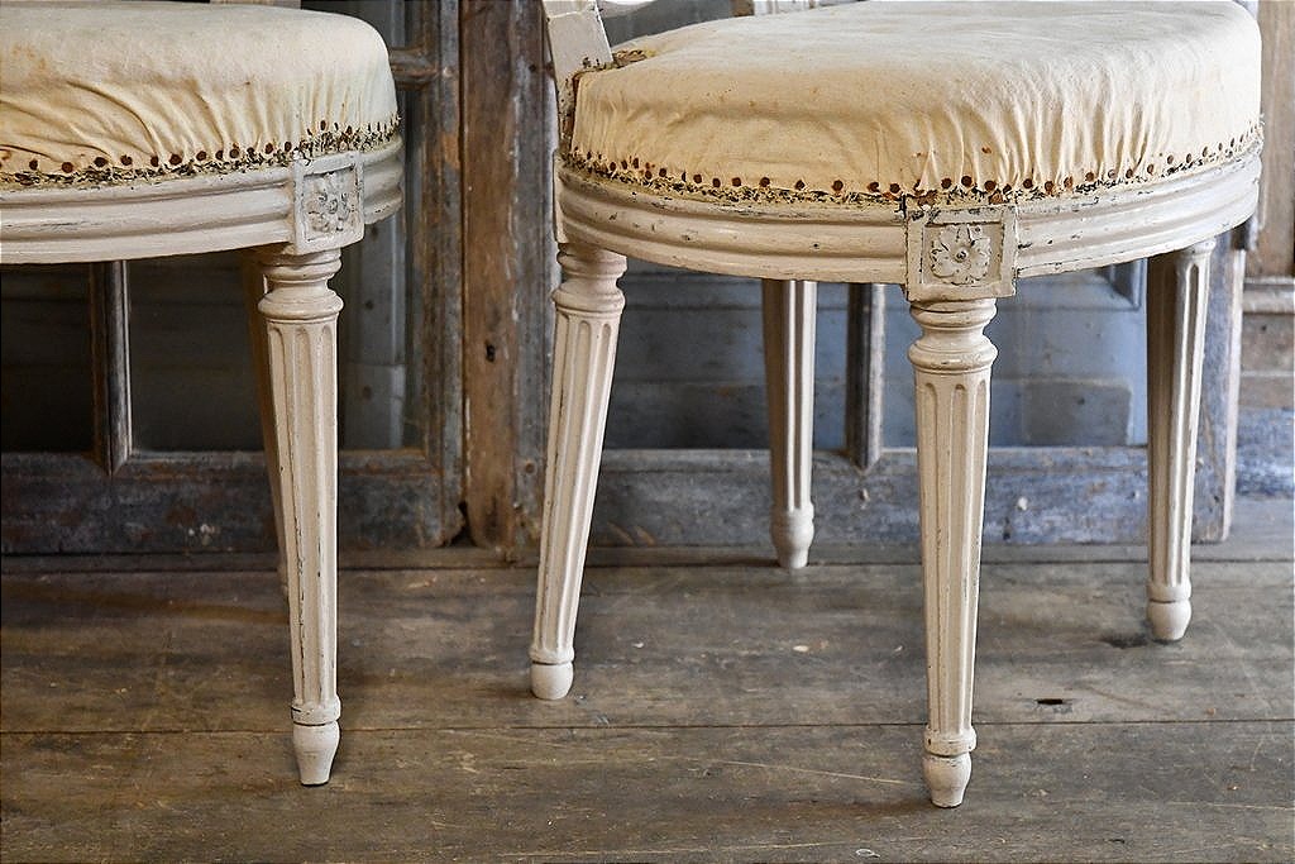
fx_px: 2806
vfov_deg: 17.5
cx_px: 648
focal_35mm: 78
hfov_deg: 26.0
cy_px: 432
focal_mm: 52
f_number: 4.5
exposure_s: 1/80
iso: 3200
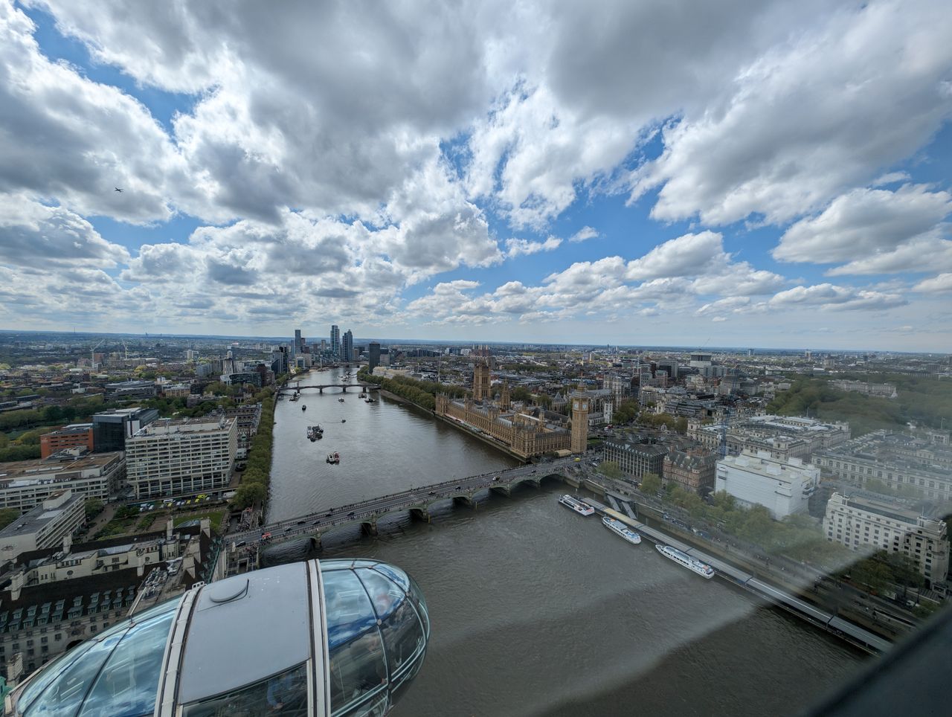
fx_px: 331
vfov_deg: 94.6
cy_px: 358
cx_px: 476
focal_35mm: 12
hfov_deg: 110.5
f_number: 1.95
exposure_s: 1/3559
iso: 37
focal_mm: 2.23
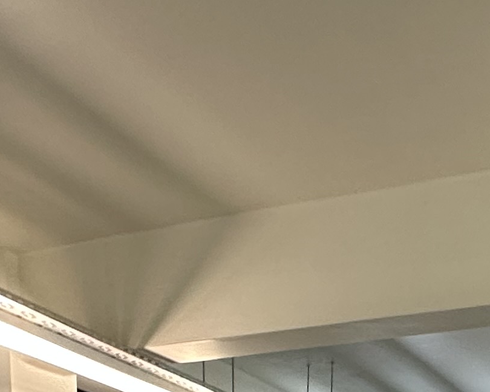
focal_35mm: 68
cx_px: 396
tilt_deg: -7.5
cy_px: 746
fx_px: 986
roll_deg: +0.7
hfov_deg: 27.3
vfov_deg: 17.4
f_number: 2.2
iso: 200
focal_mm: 2.22
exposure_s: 1/100
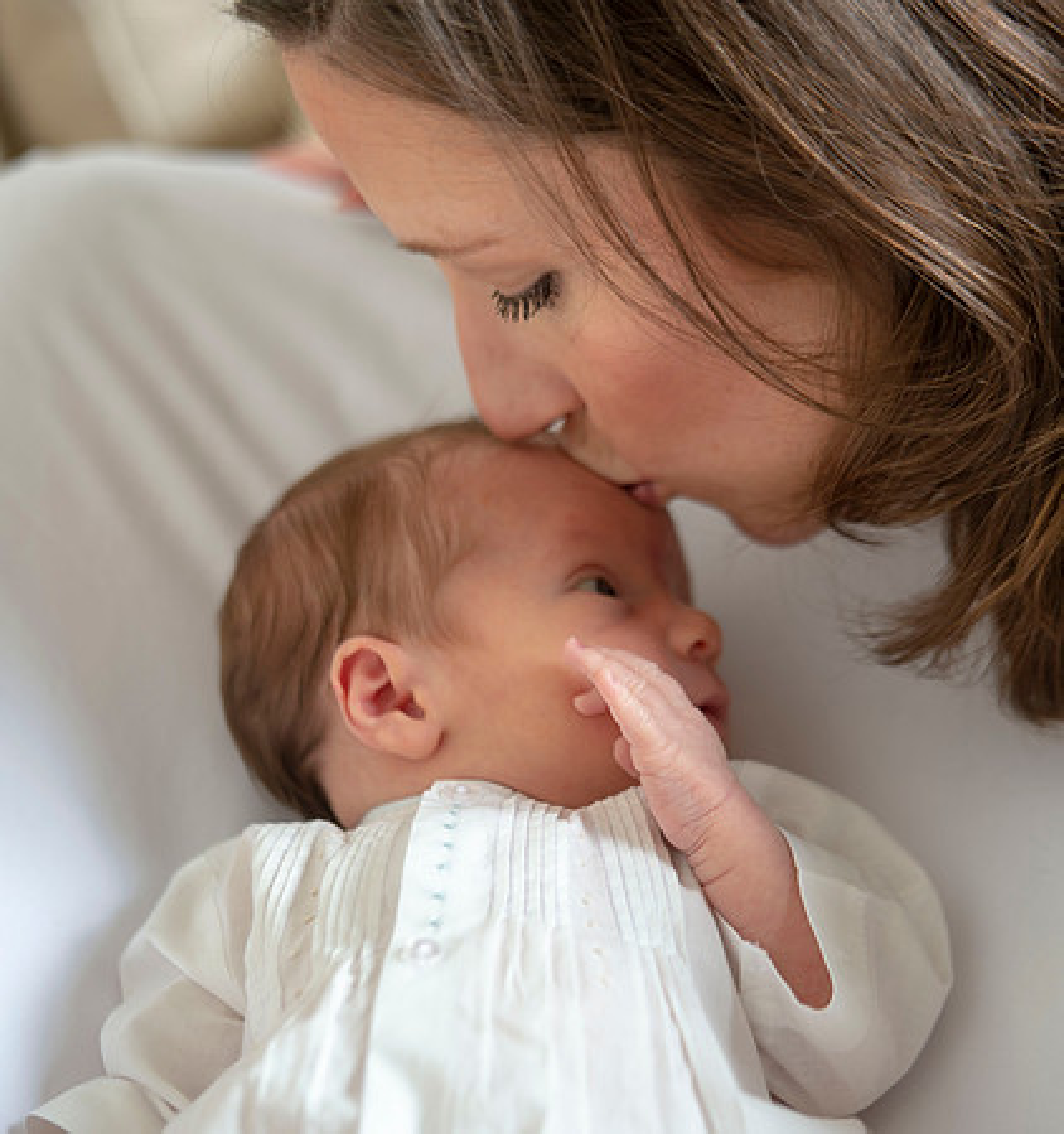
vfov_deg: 8.5
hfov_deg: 8.0
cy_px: 611
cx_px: 617
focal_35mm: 213
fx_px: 7648
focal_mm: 150
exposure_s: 1/160
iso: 80
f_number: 2.8
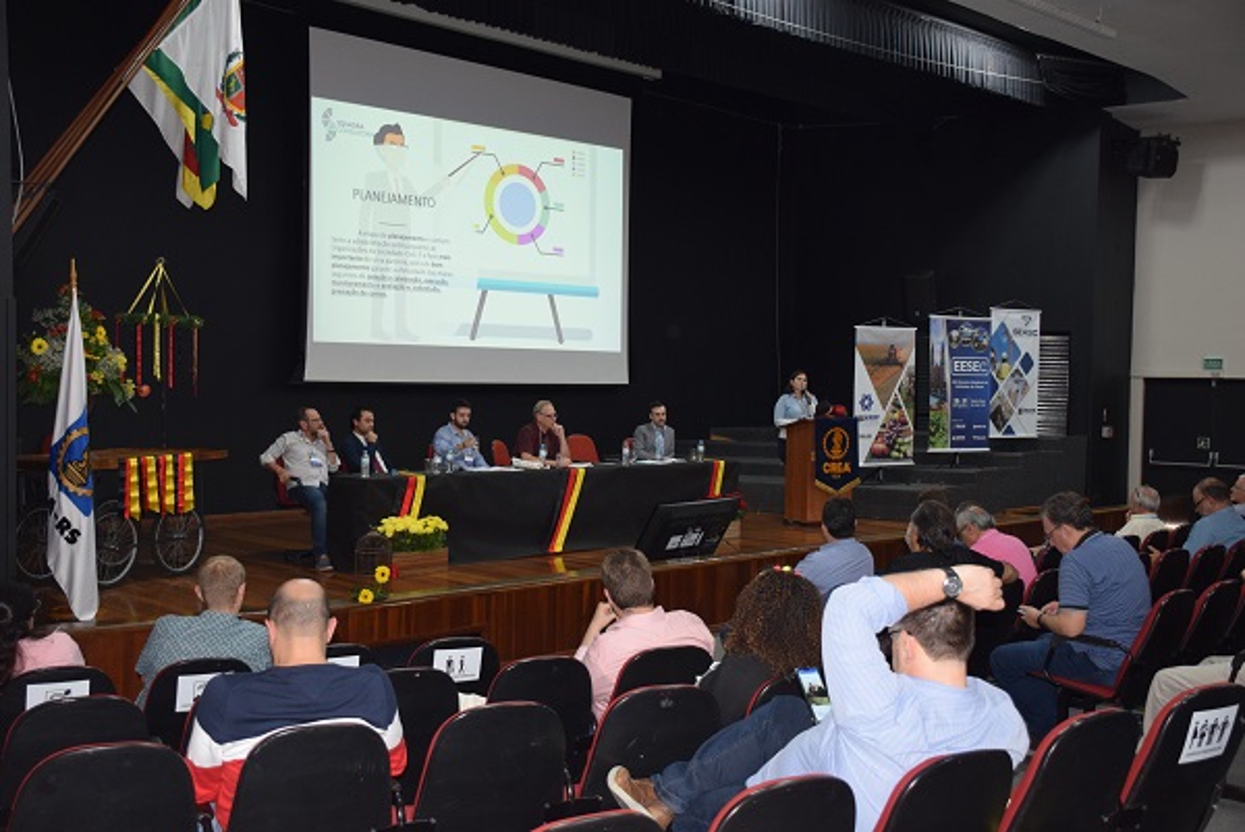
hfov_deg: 49.5
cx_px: 622
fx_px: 1350
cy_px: 416
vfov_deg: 34.3
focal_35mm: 39
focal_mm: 26
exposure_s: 1/60
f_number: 3.8
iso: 1250
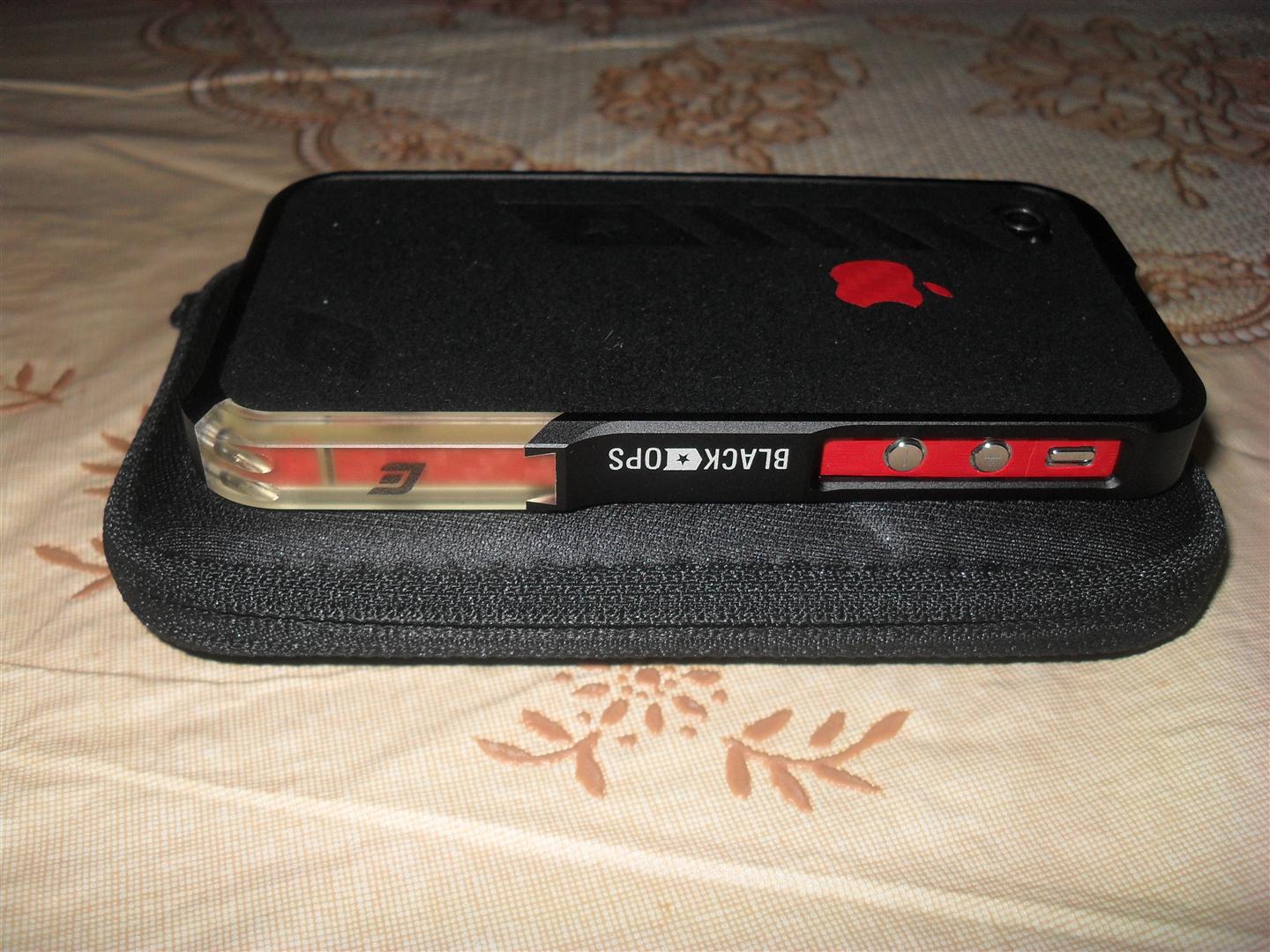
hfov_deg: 52.6
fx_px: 1284
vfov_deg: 40.7
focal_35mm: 35
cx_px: 635
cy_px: 476
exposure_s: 1/45
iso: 100
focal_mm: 6.2
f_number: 8.9
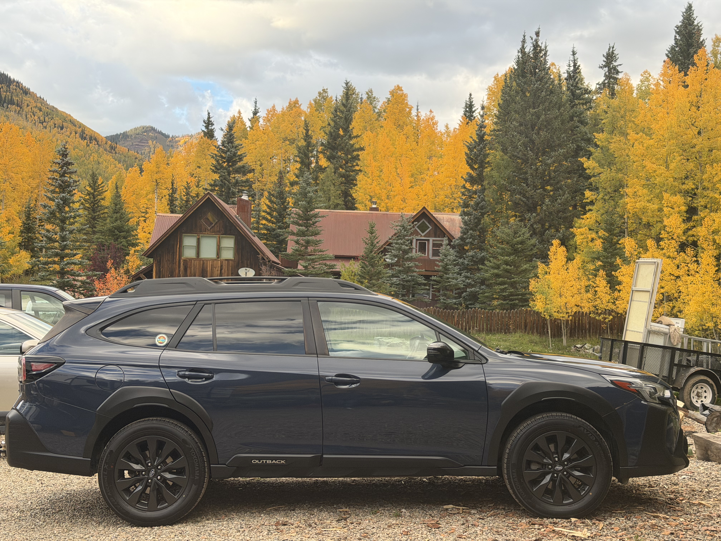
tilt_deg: +0.9
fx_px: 1000
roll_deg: -2.4
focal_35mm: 48
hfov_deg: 39.7
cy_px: 270
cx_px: 360
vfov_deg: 30.3
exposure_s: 1/592
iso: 80
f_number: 1.78
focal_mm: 6.76
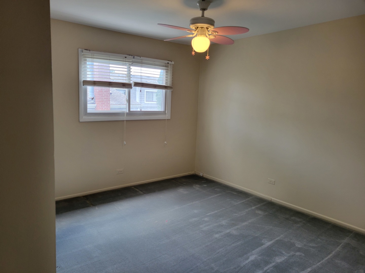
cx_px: 182
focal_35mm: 26
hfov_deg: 67.3
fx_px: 274
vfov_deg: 53.1
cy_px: 136
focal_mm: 5.4
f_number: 1.8
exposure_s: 1/120
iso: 160
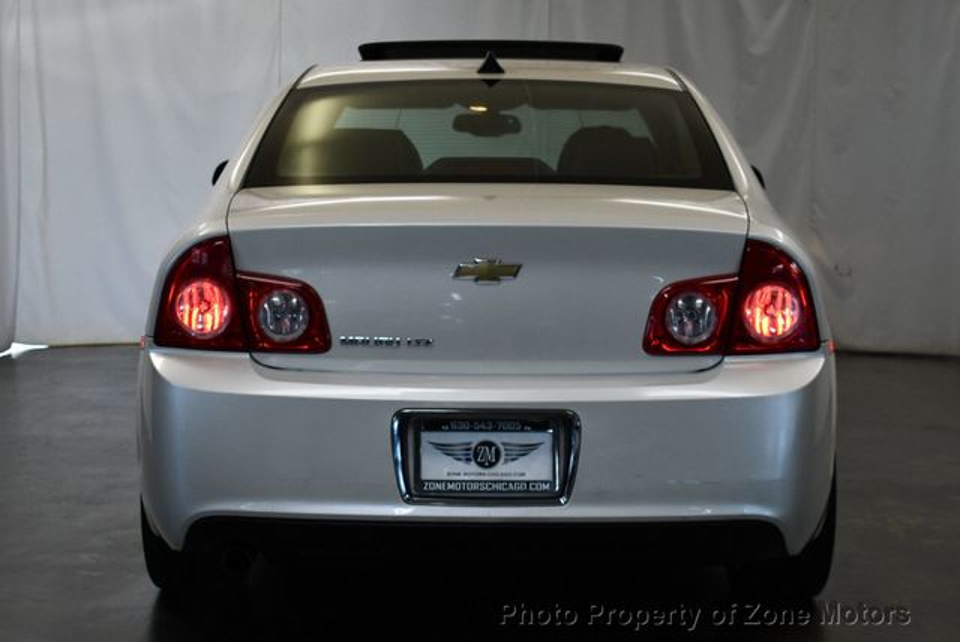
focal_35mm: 70
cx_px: 480
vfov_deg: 19.5
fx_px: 1868
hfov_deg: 28.8
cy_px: 321
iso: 800
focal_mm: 35
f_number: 4.5
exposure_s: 1/250
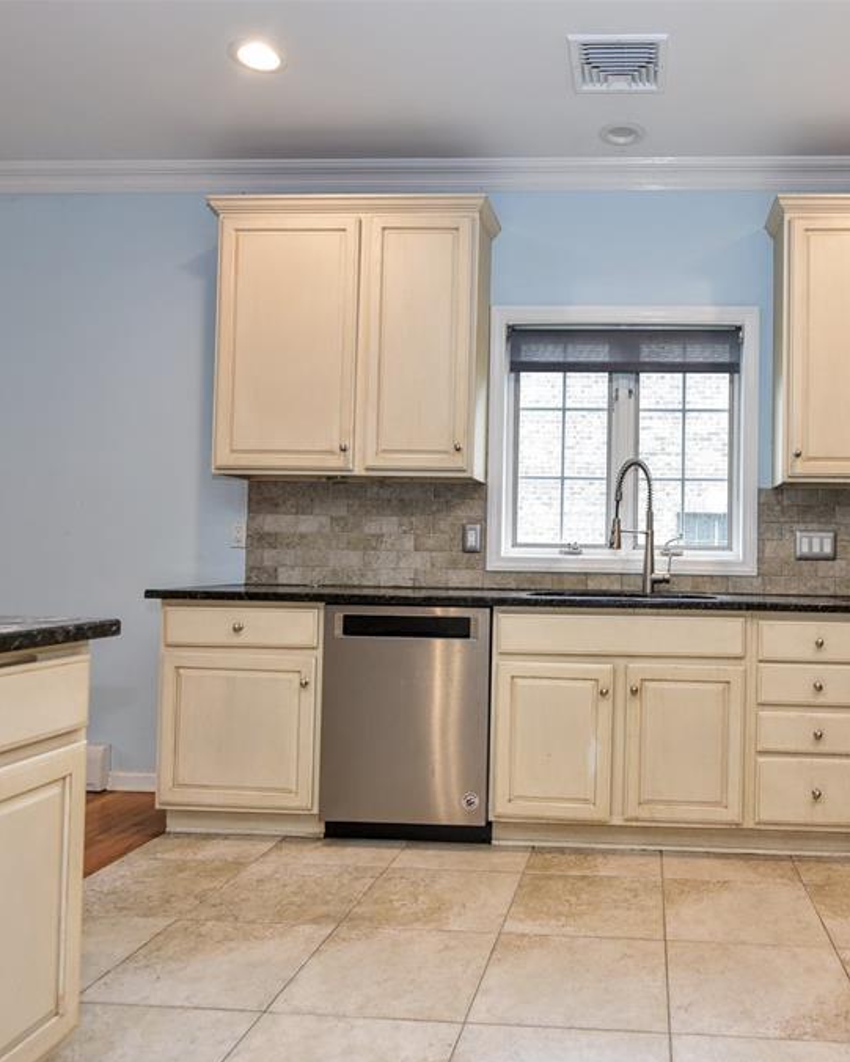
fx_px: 849
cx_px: 602
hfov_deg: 51.6
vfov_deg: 64.1
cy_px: 535
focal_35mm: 27
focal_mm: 19
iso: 800
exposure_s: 1/60
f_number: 4
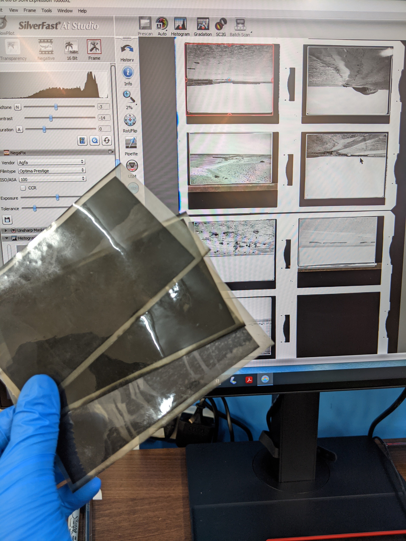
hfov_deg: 51.4
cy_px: 270
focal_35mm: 27
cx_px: 203
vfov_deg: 65.3
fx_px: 422
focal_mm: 4.44
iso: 66
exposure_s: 1/33.3
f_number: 1.8
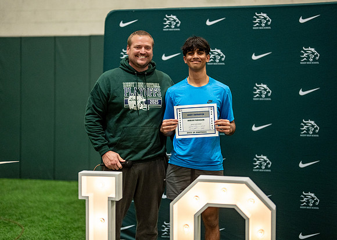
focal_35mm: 57
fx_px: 545
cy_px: 112
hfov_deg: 34.4
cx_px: 167
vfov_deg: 24.9
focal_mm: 50
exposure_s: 1/320
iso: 1250
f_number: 1.2
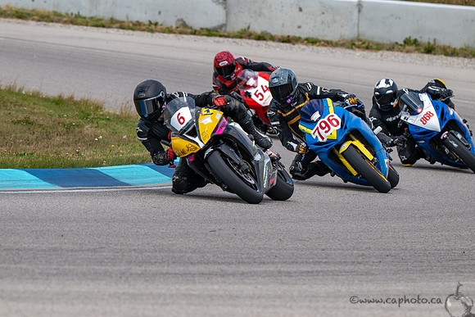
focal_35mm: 420
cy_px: 180
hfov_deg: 4.9
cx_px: 205
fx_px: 5543
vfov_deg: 3.3
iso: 360
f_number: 9
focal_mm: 370
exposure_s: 1/800
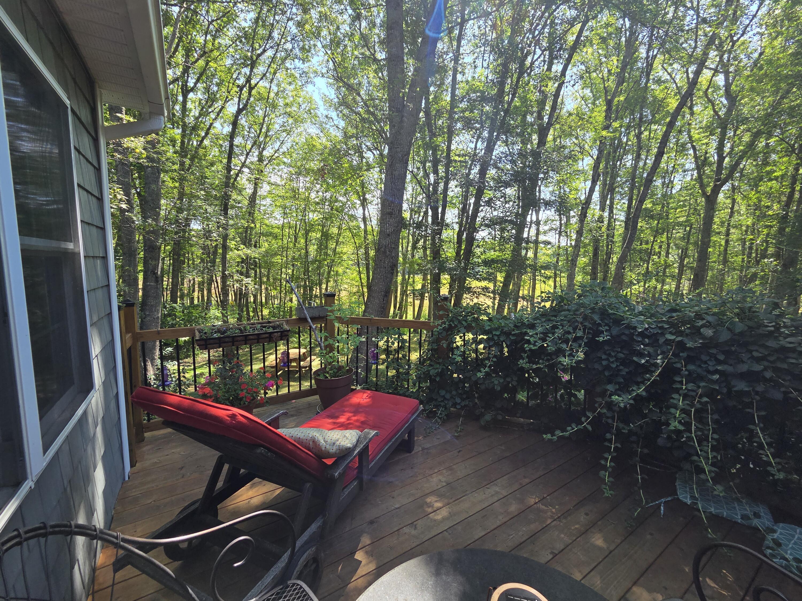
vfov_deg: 89.9
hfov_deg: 106.2
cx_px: 401
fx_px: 301
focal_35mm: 13
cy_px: 300
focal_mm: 2.2
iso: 50
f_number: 2.2
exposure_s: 1/286
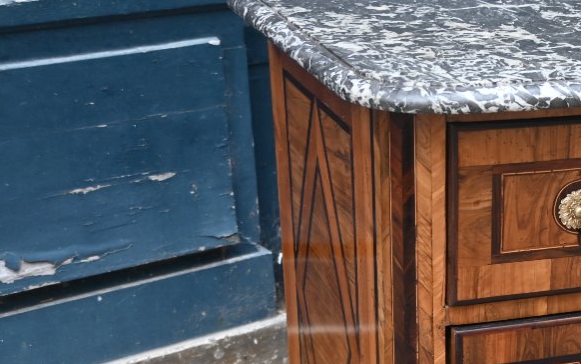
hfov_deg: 23.8
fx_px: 1324
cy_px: 369
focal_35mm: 84
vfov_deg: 15.3
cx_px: 565
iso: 400
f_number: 3.8
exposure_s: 1/160
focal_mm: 26.5
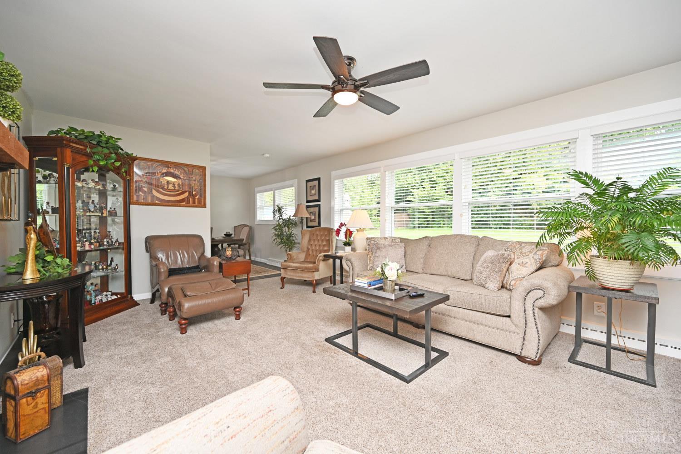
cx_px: 340
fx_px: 265
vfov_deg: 81.2
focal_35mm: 14
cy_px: 227
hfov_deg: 104.3
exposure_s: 1/100
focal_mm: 14
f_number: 5
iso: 200
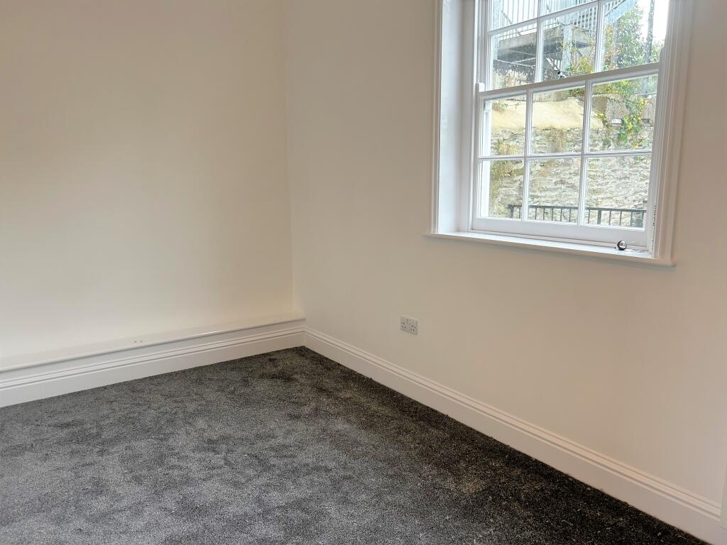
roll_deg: +0.9
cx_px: 364
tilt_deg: -10.5
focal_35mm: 26
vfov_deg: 53.1
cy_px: 272
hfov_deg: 67.3
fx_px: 546
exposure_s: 1/50
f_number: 1.5
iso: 100
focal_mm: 5.7
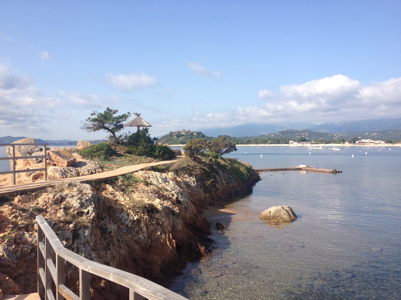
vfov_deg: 40.7
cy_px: 150
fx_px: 405
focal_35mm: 35
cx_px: 200
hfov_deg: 52.6
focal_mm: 4.28
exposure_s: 1/1381
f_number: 2.4
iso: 64
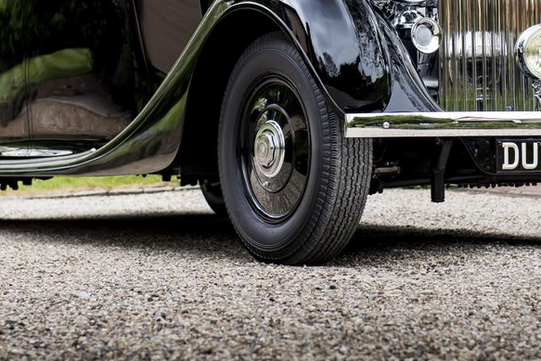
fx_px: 2179
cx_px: 360
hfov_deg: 14.1
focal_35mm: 145
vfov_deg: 9.4
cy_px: -23
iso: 200
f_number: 3.5
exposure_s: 1/250
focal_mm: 66
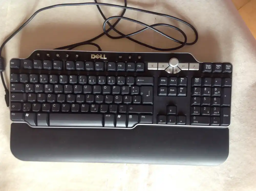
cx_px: 128
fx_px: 258
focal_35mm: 35
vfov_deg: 40.6
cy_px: 96
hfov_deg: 52.7
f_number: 2.4
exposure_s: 1/15
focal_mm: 4.28
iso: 80
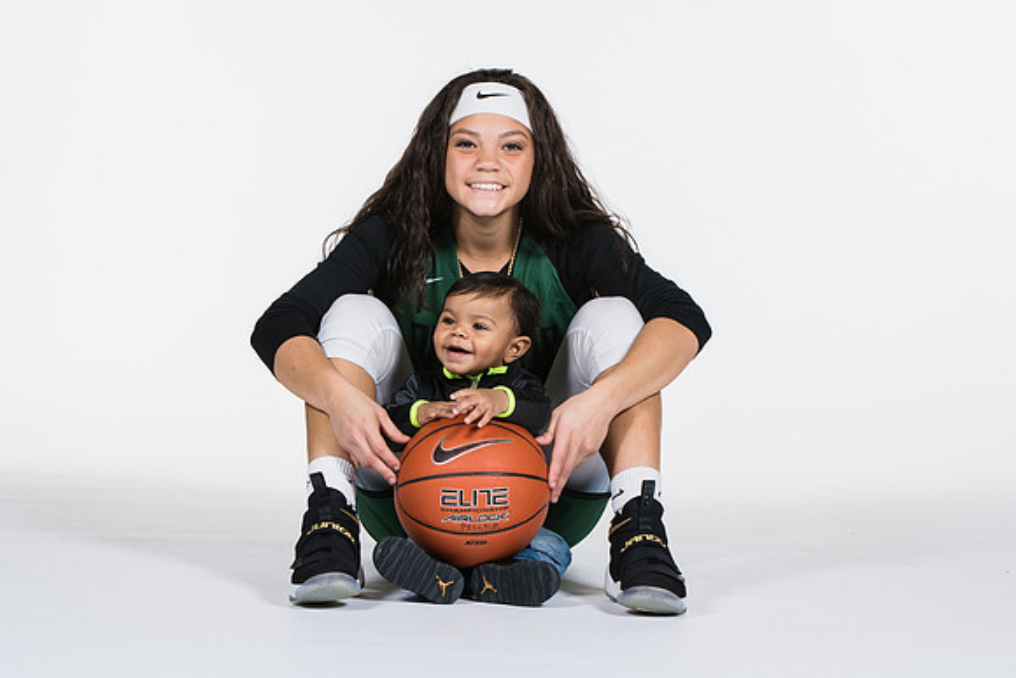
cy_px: 339
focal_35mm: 180
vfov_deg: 7.6
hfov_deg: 11.4
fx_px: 5086
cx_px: 516
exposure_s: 1/160
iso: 200
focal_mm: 95
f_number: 6.3
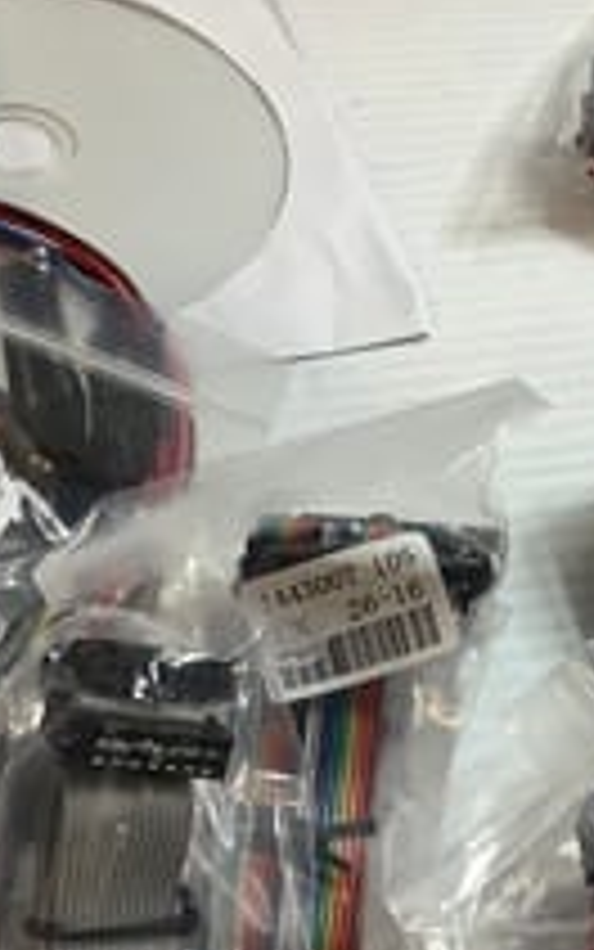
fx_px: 2019
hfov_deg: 16.5
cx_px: 558
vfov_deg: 26.5
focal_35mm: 78
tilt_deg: -47.1
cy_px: 498
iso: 80
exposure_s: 1/50
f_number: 2.4
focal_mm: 3.3
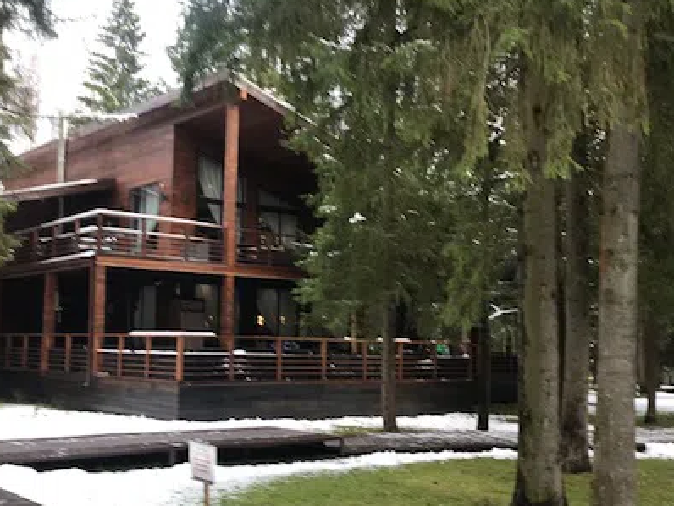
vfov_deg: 32.1
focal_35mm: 45
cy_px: 313
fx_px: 877
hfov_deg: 41.9
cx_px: 274
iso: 20
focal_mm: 3.99
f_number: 1.8
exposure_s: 1/50
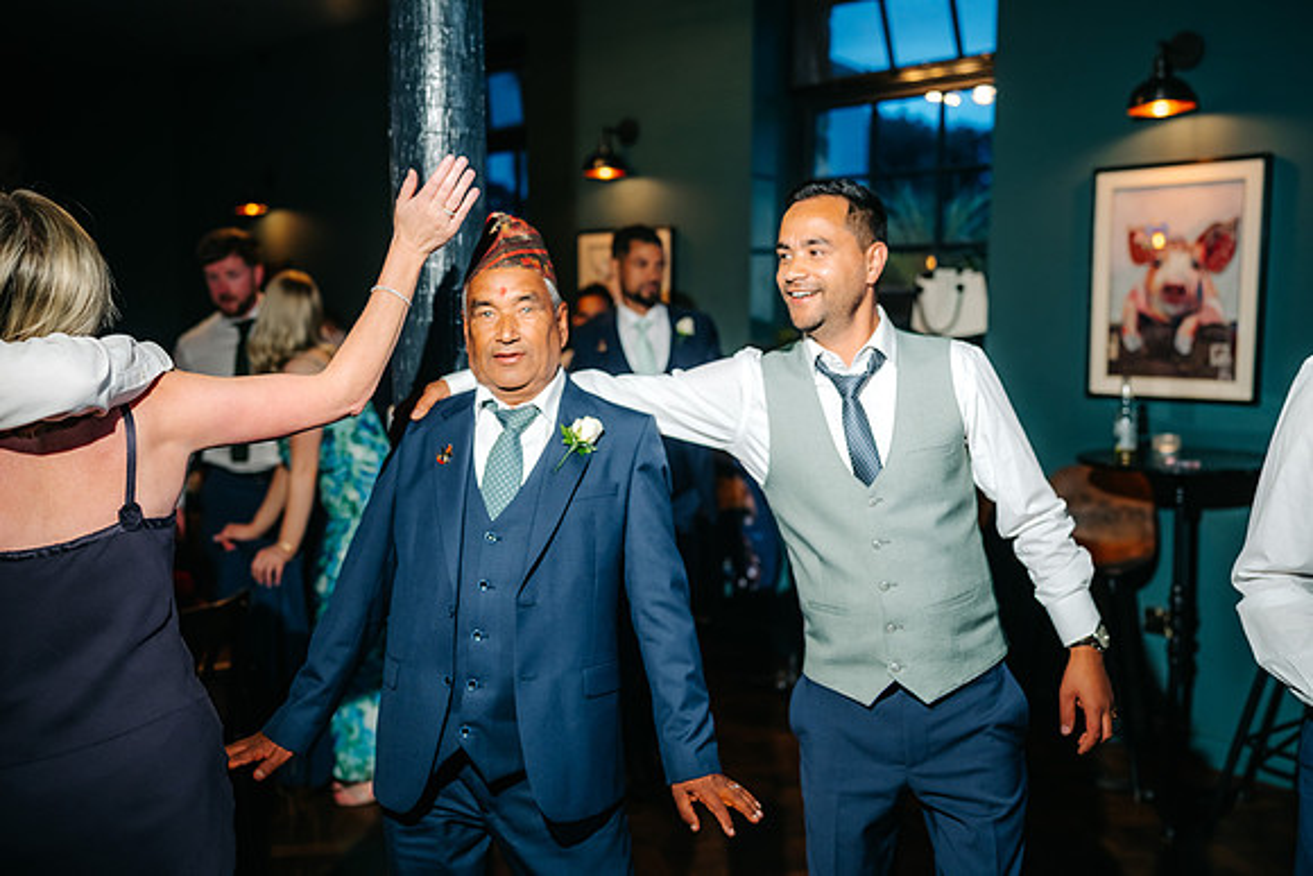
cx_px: 656
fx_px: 1277
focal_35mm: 35
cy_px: 438
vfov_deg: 37.9
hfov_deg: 54.4
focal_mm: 35
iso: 400
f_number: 2
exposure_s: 1/200
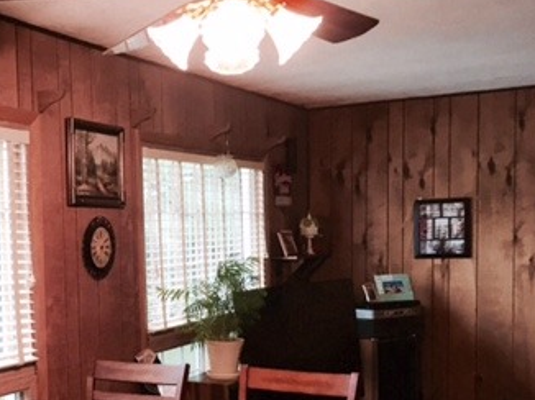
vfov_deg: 25.4
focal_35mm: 57
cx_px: 51
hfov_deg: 32.1
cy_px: 295
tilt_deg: -3.5
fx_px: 880
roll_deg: +1.4
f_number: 2.2
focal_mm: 4.15
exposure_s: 1/30
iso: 64
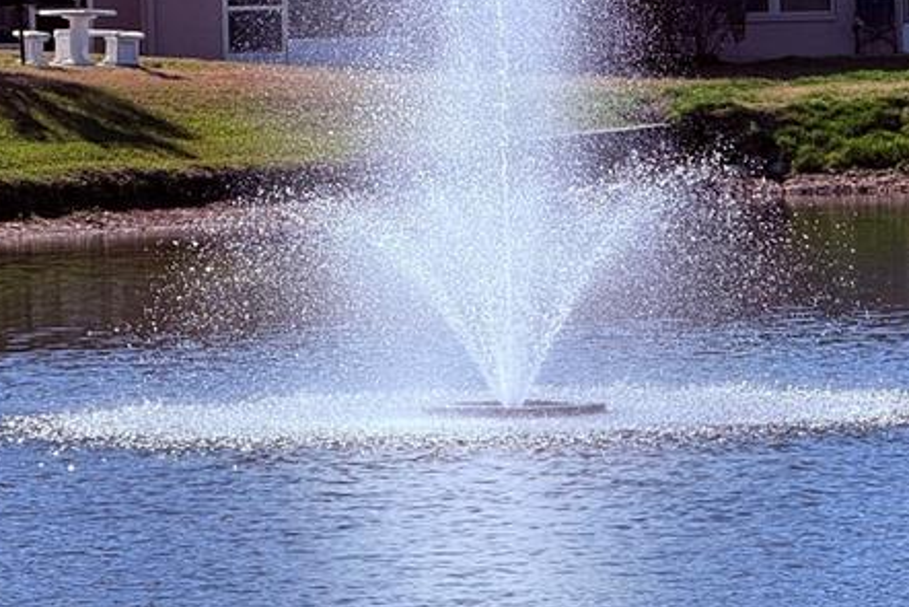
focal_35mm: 289
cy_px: 53
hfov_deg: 7.1
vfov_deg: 4.8
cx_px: 561
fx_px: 7299
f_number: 2.8
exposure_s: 1/1546
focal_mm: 15.66
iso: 50
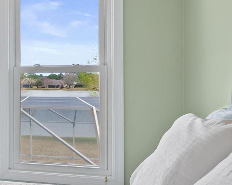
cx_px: -104
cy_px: 90
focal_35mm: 56
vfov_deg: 27.1
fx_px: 384
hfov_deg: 26.0
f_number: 8
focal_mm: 12
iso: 320
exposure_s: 1/3
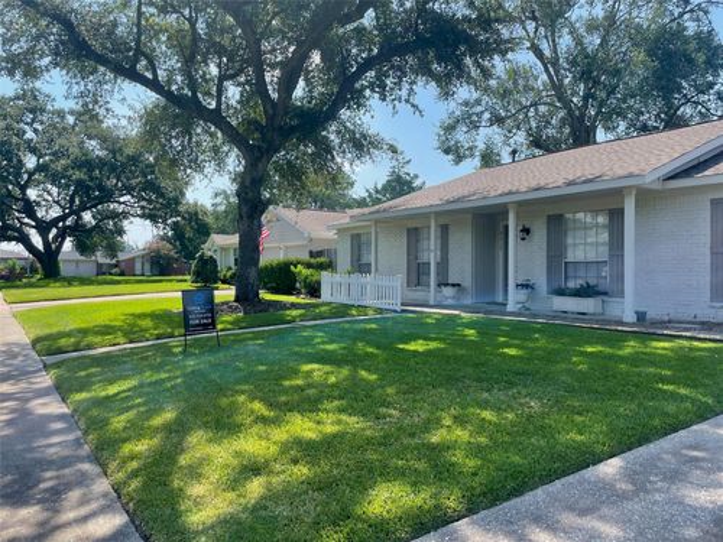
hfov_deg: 67.3
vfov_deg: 53.1
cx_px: 362
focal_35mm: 26
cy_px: 271
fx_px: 543
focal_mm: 4.2
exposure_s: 1/1289
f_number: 1.6
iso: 32
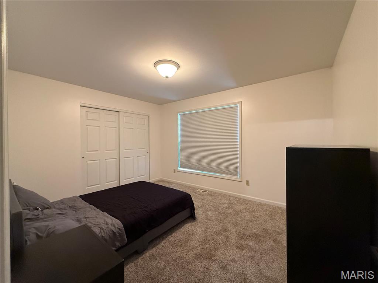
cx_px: 189
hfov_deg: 102.1
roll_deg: +1.0
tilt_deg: -0.2
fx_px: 153
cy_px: 142
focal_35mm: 14
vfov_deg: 85.7
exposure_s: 1/60
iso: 640
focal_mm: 2.22
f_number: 2.2
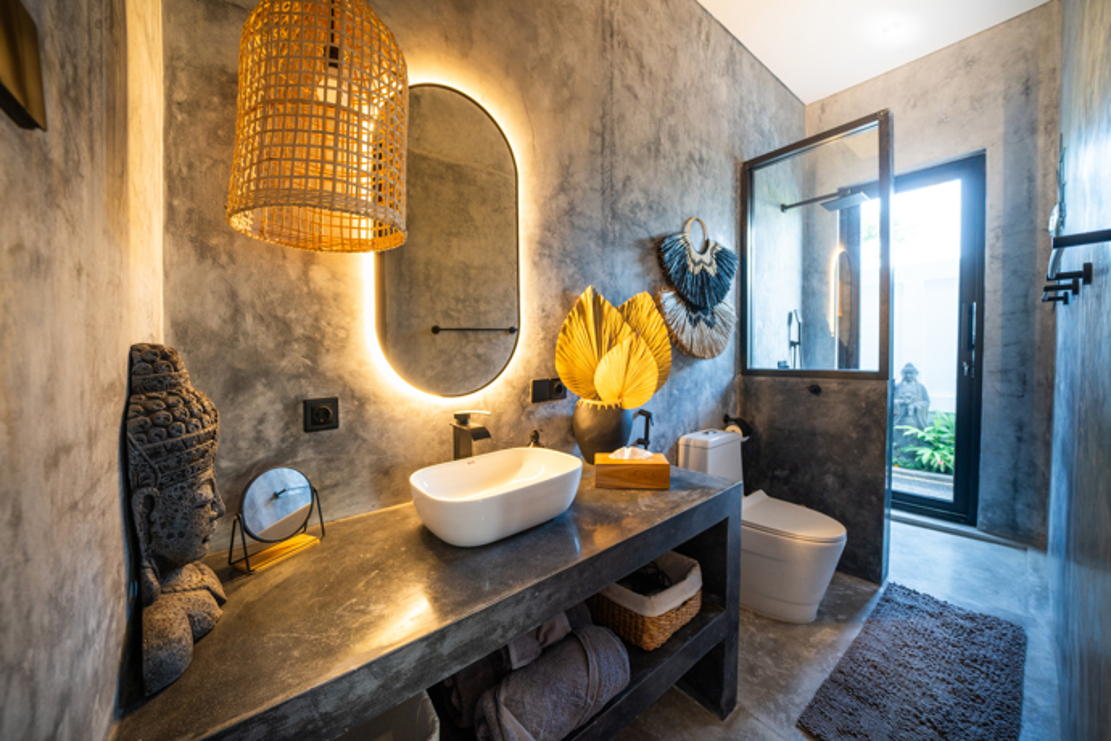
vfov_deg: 90.0
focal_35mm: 12
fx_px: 370
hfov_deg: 112.6
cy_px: 370
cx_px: 556
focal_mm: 12
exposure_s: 1/25
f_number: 4
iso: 400
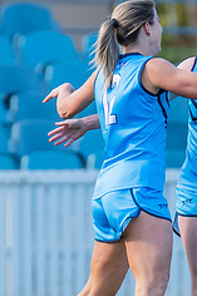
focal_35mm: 2184
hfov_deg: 0.6
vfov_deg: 0.9
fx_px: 17952
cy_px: 101
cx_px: 131
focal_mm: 420
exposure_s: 1/1250
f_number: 5
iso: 800
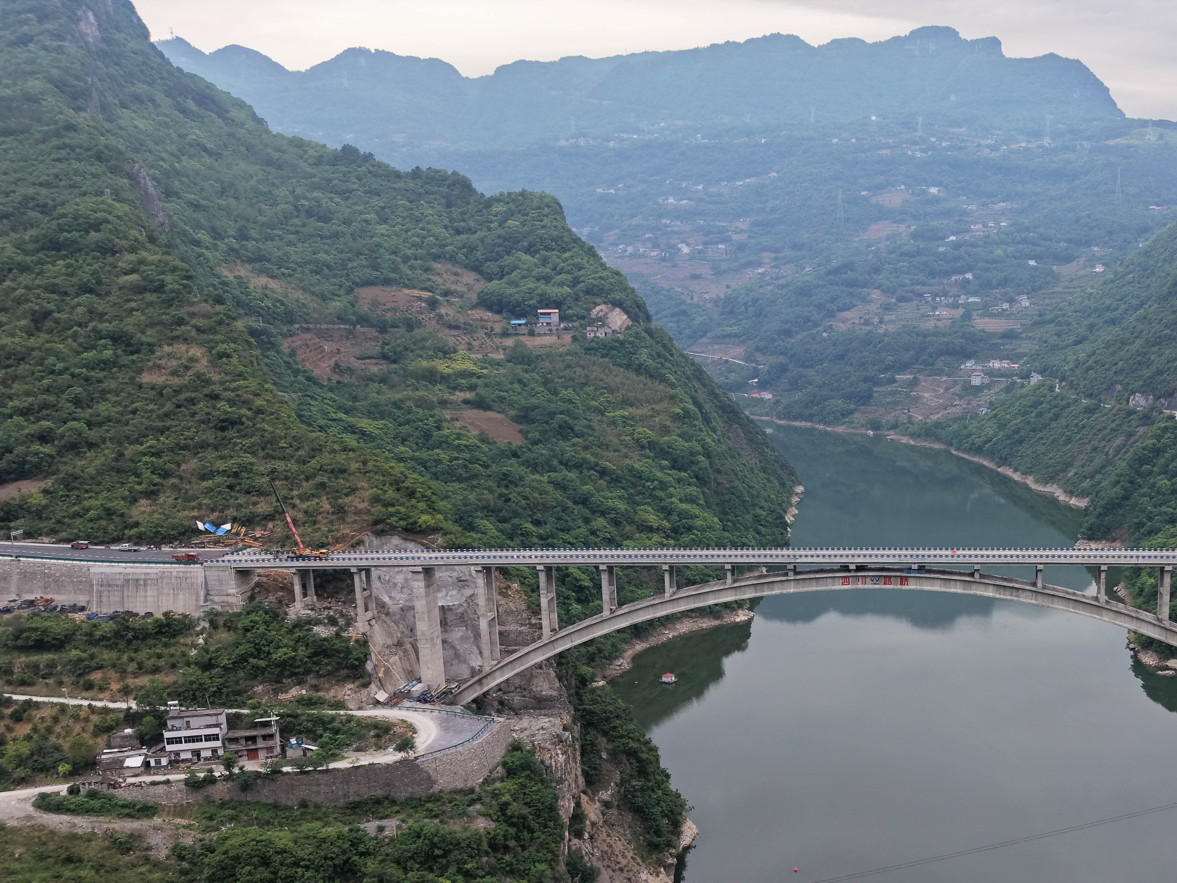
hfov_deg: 45.1
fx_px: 1360
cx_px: 895
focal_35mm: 40
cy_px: 604
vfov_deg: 35.5
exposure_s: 1/1000
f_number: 1.8
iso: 270
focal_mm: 8.67
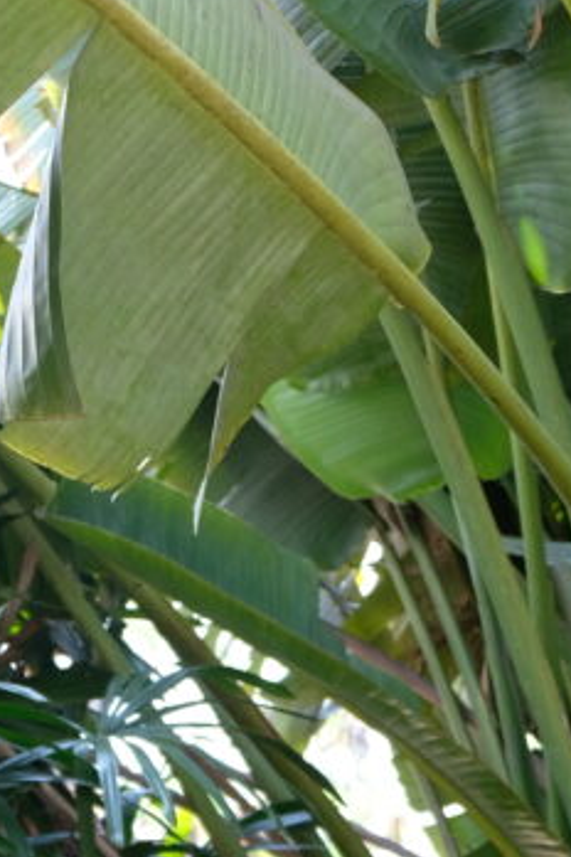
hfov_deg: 12.7
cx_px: 86
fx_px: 2546
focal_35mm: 107
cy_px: 1468
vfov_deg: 16.5
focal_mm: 20.5
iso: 250
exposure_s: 1/200
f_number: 3.2
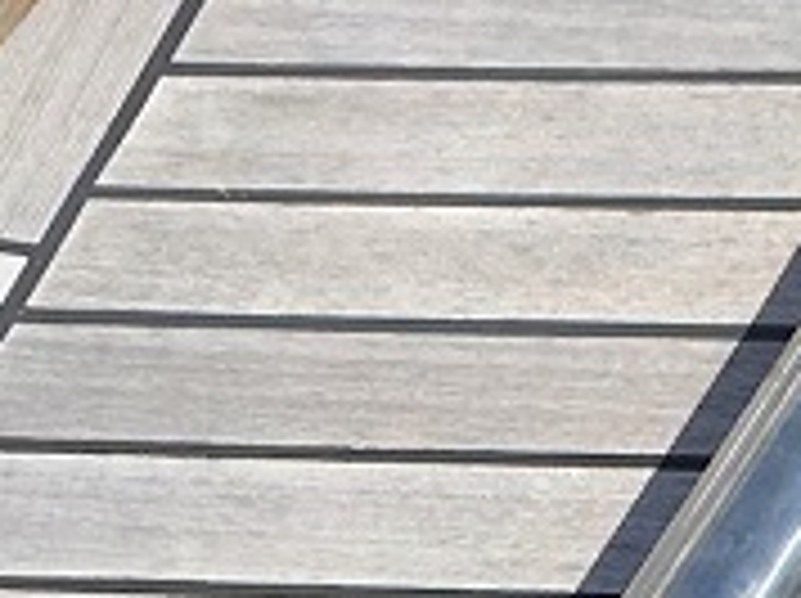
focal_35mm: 174
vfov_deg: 7.9
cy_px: 1439
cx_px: 713
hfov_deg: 11.3
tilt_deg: -51.4
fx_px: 4021
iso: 25
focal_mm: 4.15
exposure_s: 1/2331
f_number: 2.2
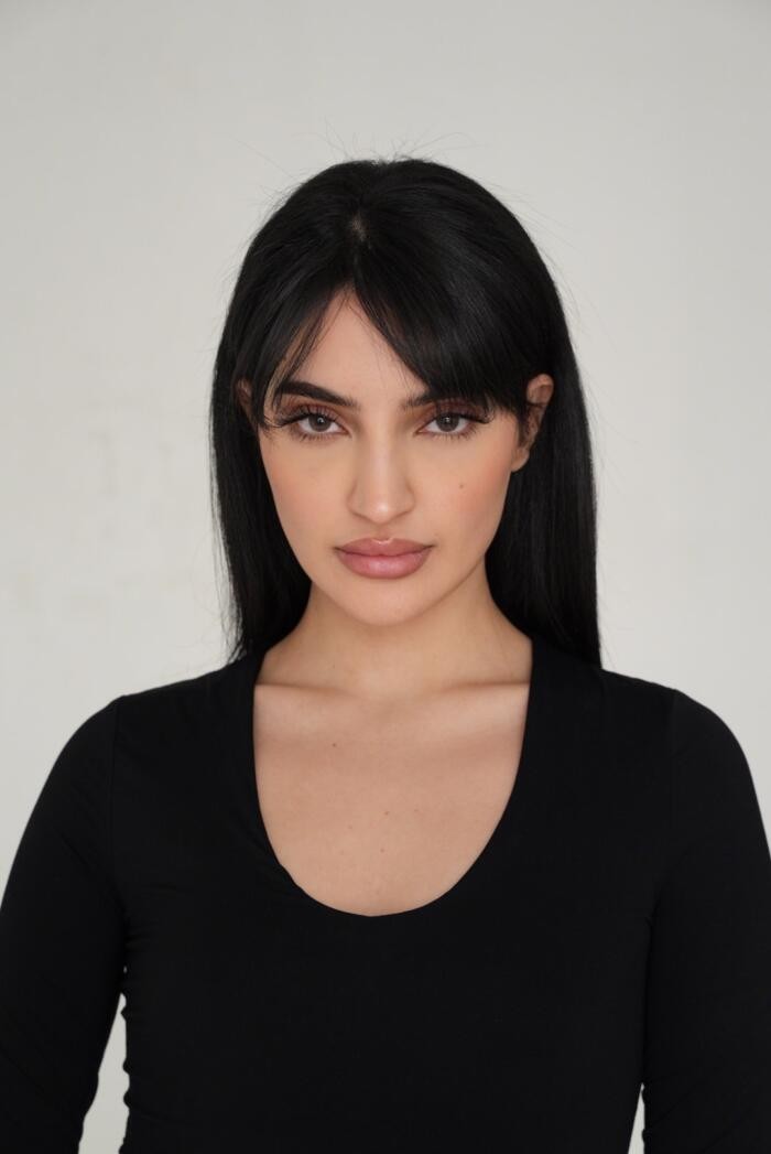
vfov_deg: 28.8
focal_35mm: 70
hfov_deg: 19.5
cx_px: 386
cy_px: 577
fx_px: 2244
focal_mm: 70
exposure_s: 1/160
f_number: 6.3
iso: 2500
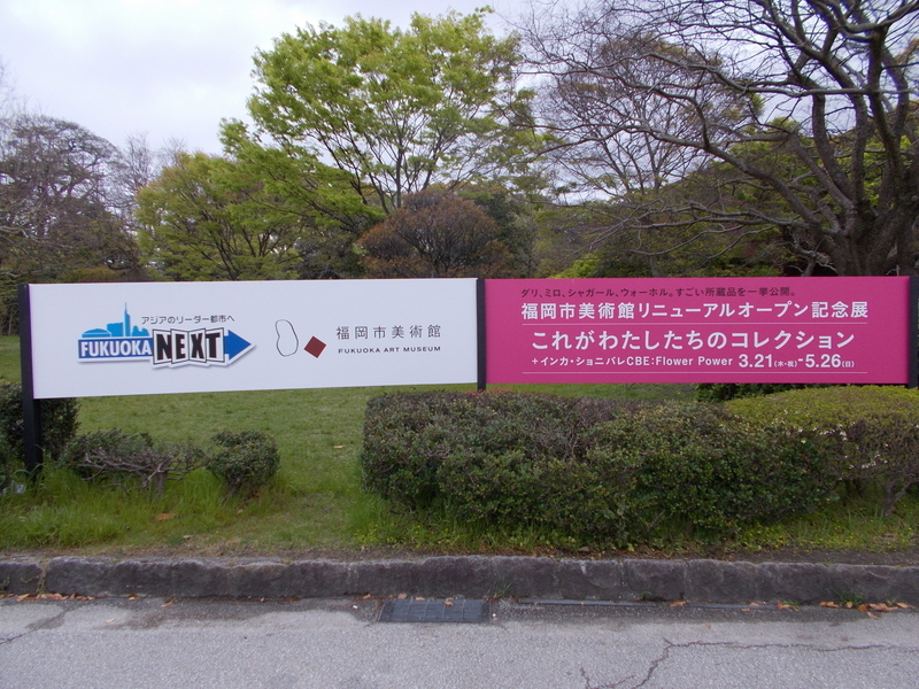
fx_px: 690
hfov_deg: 67.3
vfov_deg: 53.1
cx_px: 460
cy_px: 344
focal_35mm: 26
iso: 125
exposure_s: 1/250
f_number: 3.2
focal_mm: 4.6
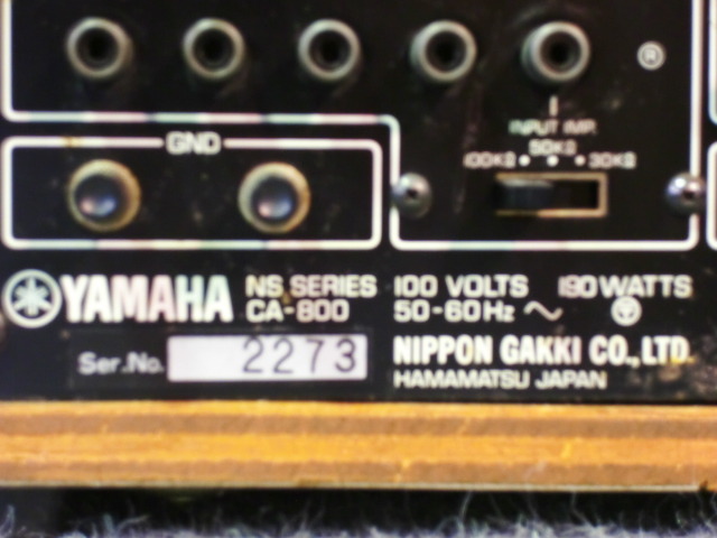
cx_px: 358
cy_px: 269
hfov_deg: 21.1
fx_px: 1926
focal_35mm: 93
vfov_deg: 15.9
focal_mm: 16.5
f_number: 5.2
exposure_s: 1/6
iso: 400
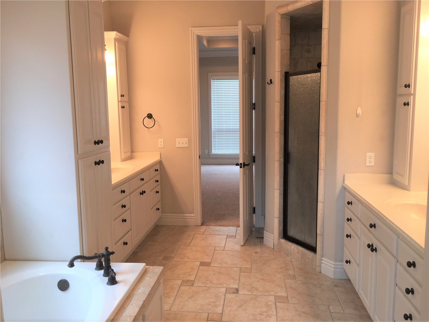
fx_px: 359
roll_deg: +1.0
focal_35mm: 29
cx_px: 214
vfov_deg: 48.2
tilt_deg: -7.7
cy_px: 161
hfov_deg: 61.7
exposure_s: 1/30
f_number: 2.2
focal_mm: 4.15
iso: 32
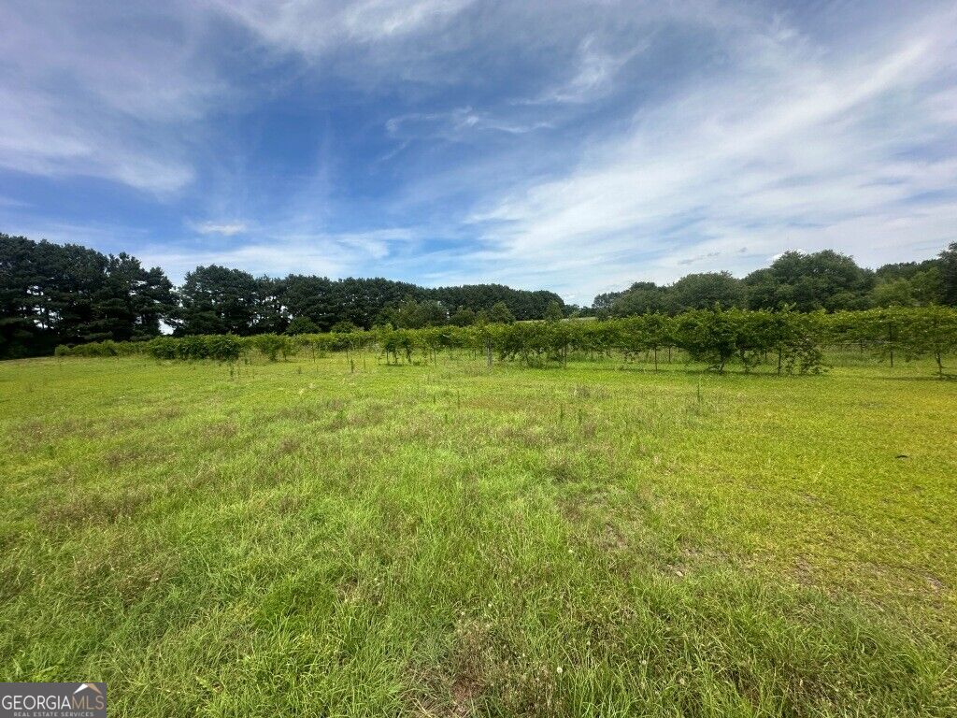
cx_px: 478
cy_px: 359
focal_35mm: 14
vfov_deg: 85.7
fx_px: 387
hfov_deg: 102.1
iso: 40
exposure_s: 1/2132
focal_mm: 2.22
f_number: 2.2
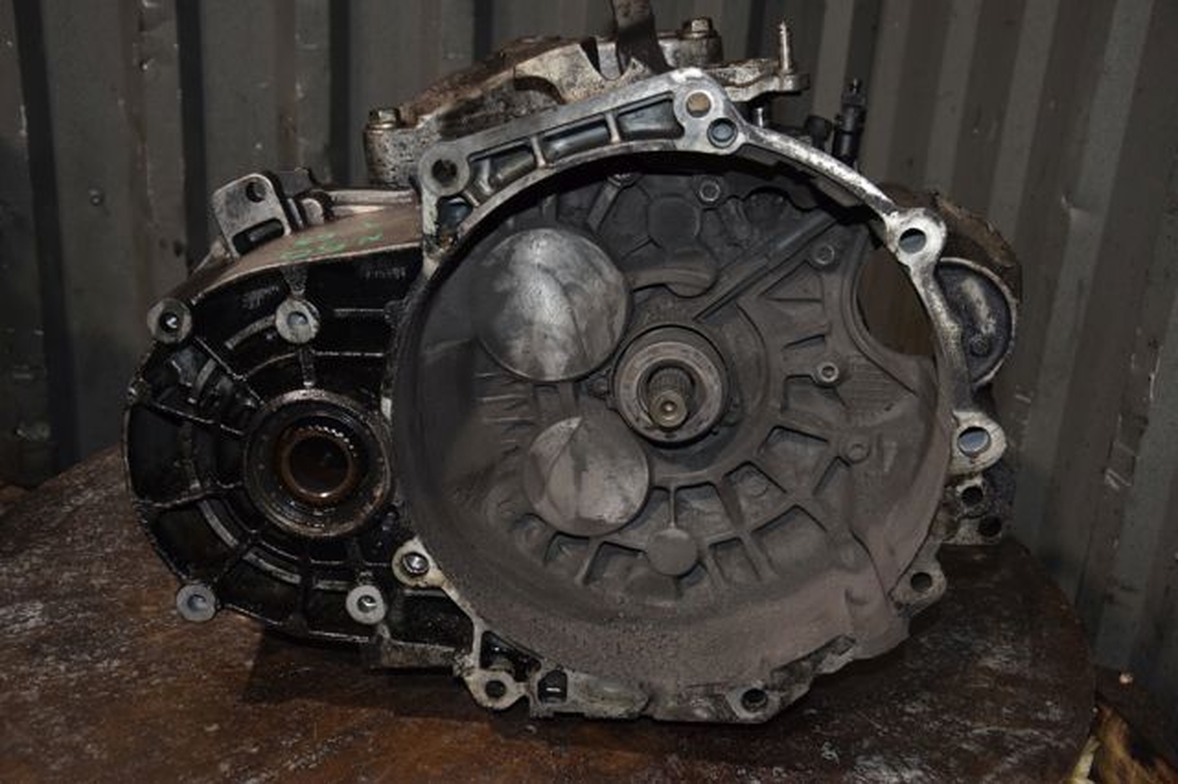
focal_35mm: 51
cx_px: 589
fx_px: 1668
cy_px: 392
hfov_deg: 38.9
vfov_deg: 26.5
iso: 800
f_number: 5
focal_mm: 34
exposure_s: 1/60
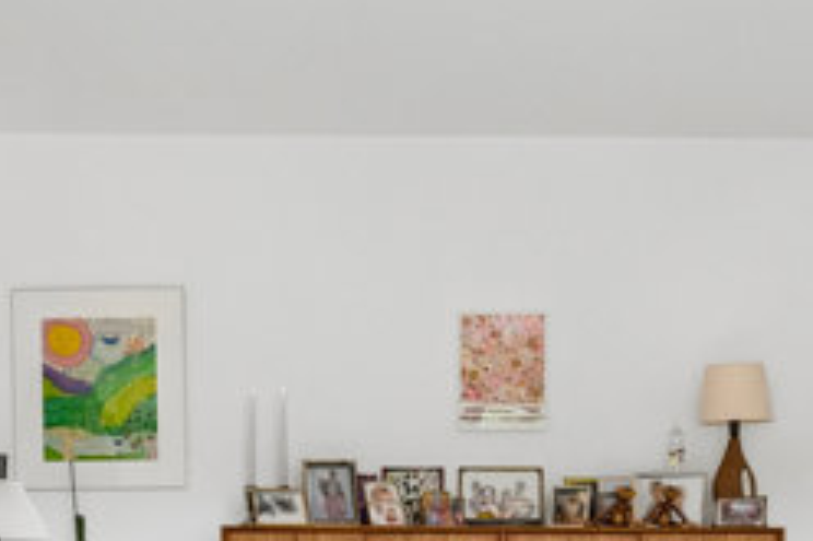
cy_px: 605
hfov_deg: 33.7
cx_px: 446
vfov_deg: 21.5
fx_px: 1342
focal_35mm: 59
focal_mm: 12.3
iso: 400
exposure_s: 1/25
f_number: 7.1
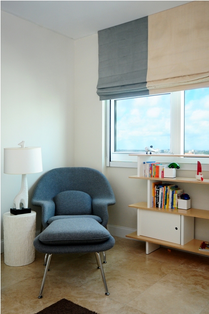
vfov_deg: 62.0
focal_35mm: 30
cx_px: 104
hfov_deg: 43.5
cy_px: 157
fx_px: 262
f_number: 5.6
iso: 400
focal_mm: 20
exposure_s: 1/80
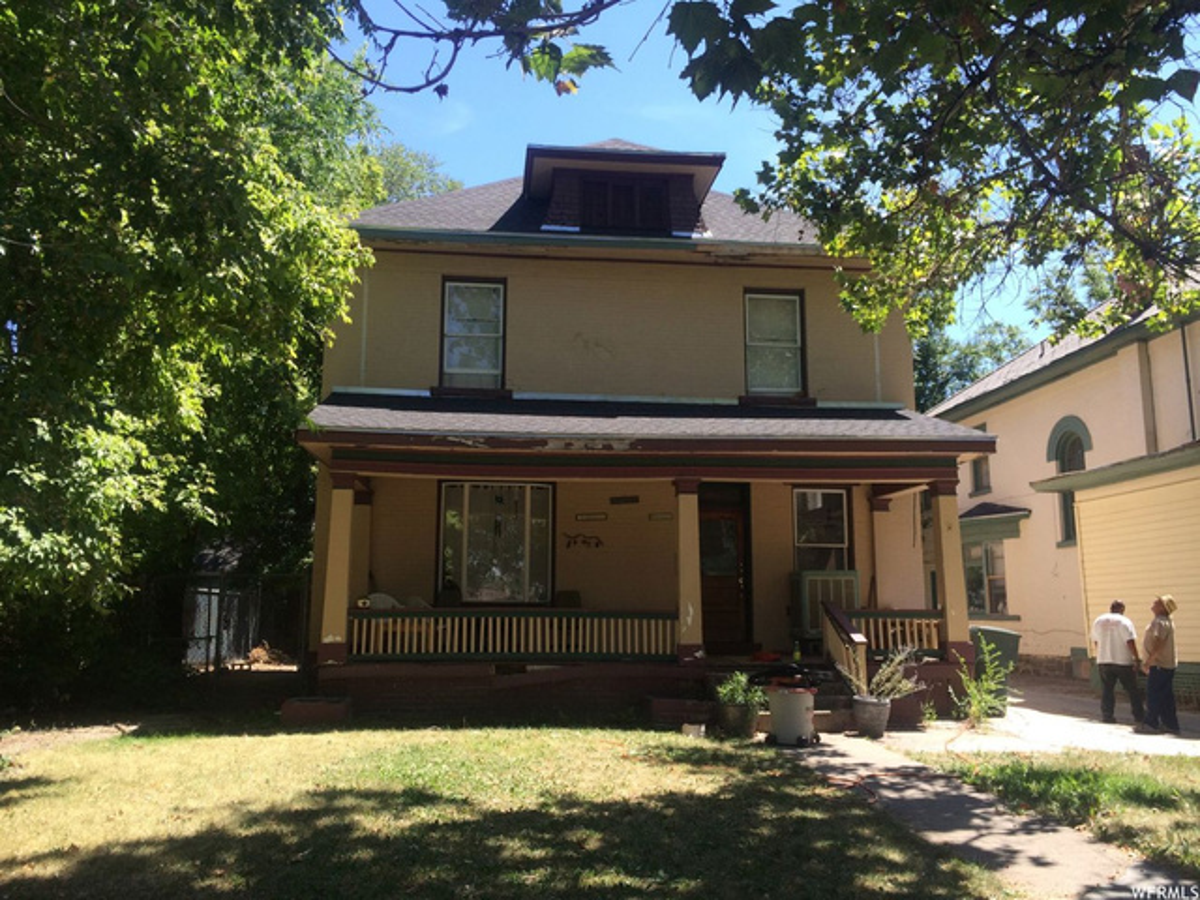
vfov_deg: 48.2
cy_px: 450
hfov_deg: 61.7
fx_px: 1005
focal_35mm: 29
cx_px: 600
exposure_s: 1/672
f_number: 2.2
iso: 32
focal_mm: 4.15
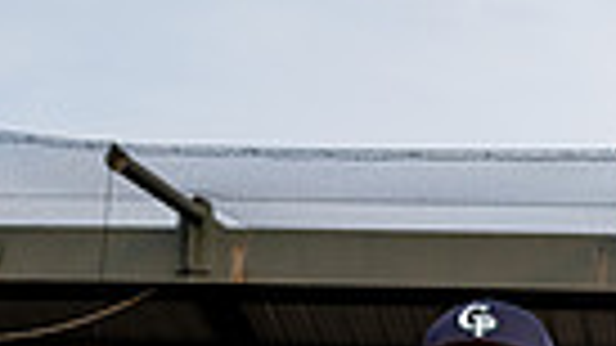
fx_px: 1960
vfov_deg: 9.0
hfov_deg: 17.7
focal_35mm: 120
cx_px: 490
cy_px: 863
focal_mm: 35
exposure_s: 1/250
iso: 250
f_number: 5.6
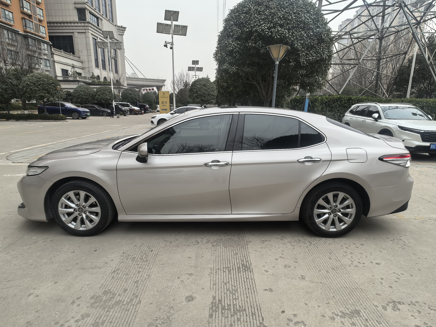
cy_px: 164
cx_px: 218
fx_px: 265
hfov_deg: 79.0
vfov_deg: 63.4
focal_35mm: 21
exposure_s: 1/103
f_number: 2.2
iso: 50
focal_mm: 1.95
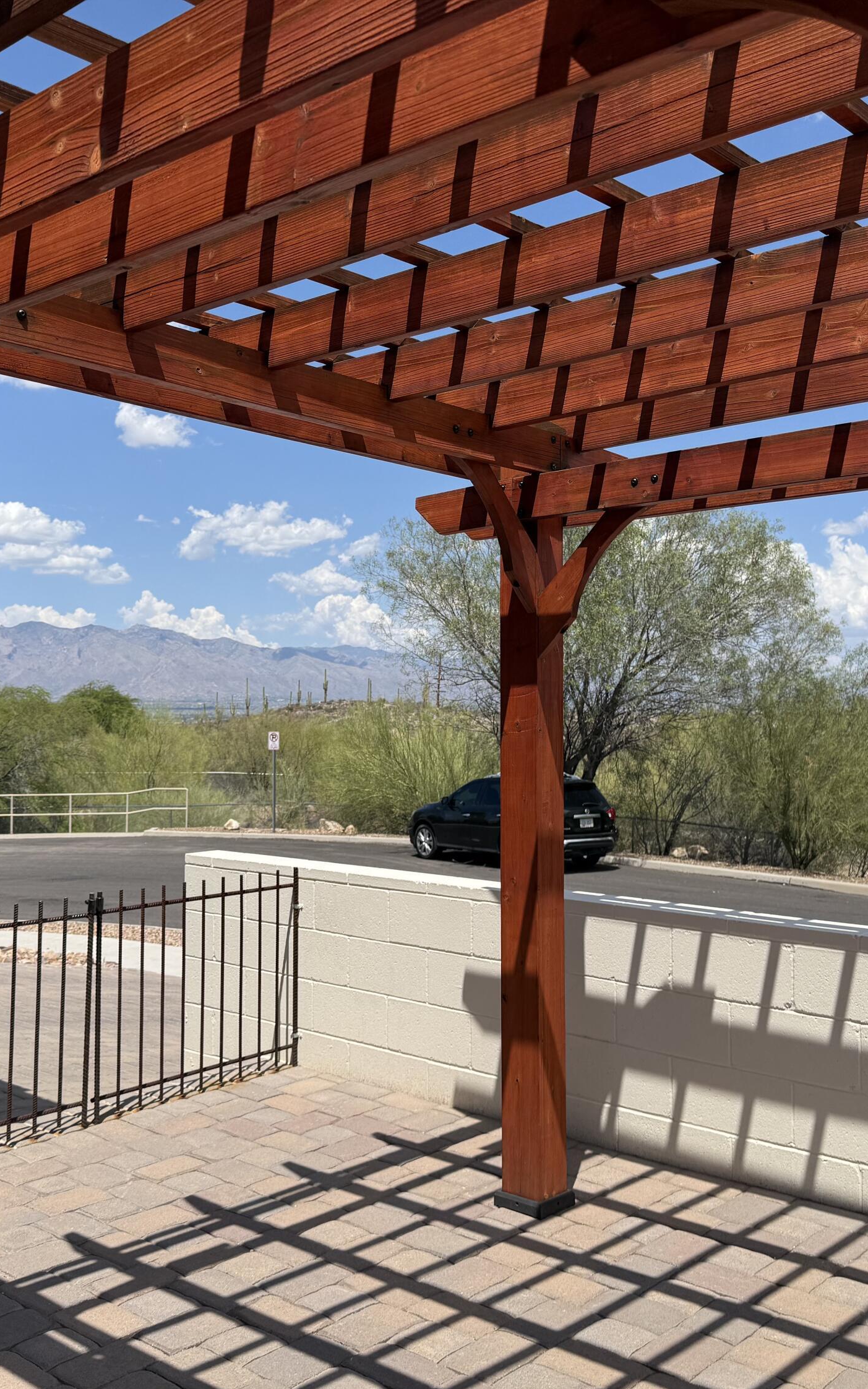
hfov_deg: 37.2
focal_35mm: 34
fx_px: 1287
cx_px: 371
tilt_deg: -0.2
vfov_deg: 56.7
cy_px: 695
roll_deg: -0.9
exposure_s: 1/6173
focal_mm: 6.76
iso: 80
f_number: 1.78
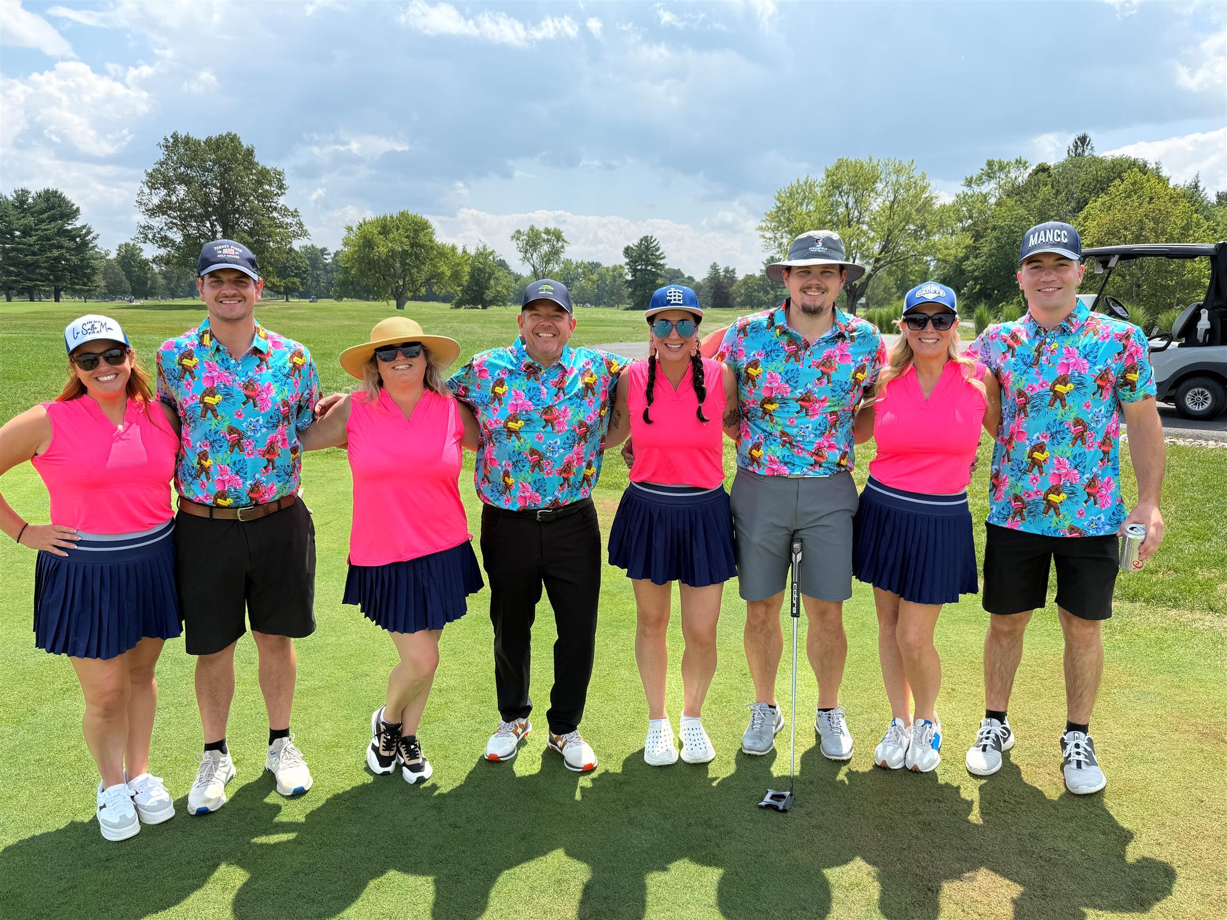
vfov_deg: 56.8
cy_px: 460
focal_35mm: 24
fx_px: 851
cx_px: 614
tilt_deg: -13.1
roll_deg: -1.7
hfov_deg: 71.6
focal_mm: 6.76
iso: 80
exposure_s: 1/3759
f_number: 1.78
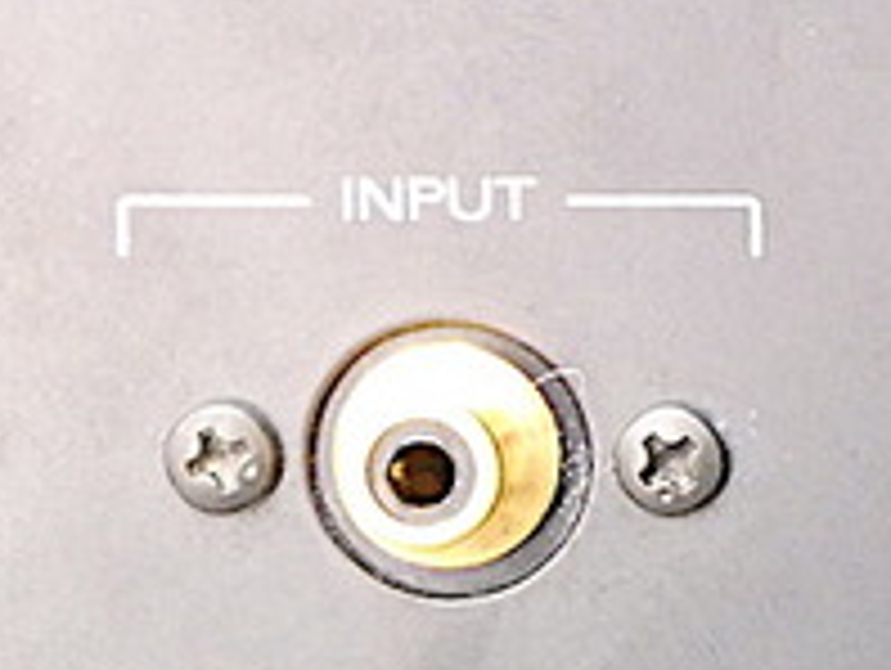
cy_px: 625
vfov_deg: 6.1
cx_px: 1656
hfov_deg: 7.9
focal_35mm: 242
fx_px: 6237
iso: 400
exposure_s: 1/1.6
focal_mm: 9
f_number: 7.1
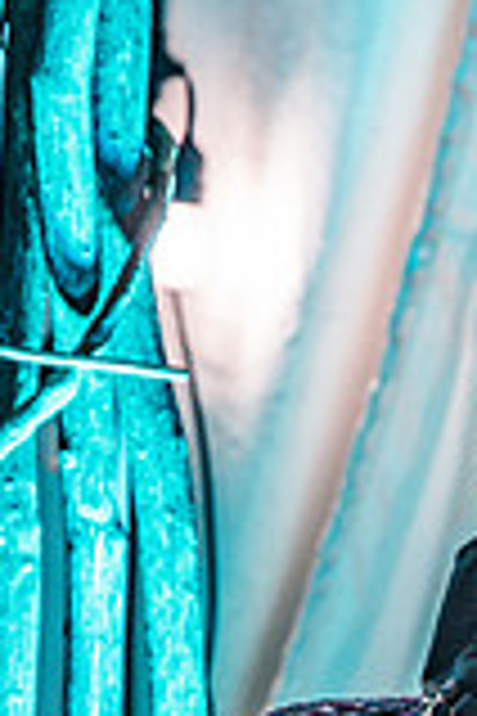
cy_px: 527
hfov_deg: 6.5
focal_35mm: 212
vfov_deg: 9.7
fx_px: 4213
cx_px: 482
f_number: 3.2
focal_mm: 75
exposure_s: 1/400
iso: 3200
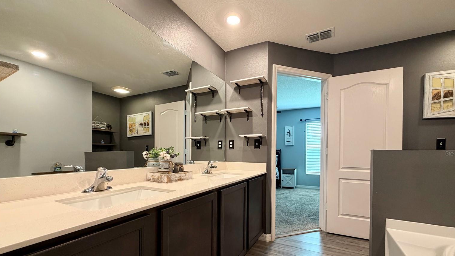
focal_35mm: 16
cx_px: 235
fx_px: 193
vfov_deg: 66.5
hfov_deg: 99.3
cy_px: 153
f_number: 2.2
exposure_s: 1/60
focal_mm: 2.22
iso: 250
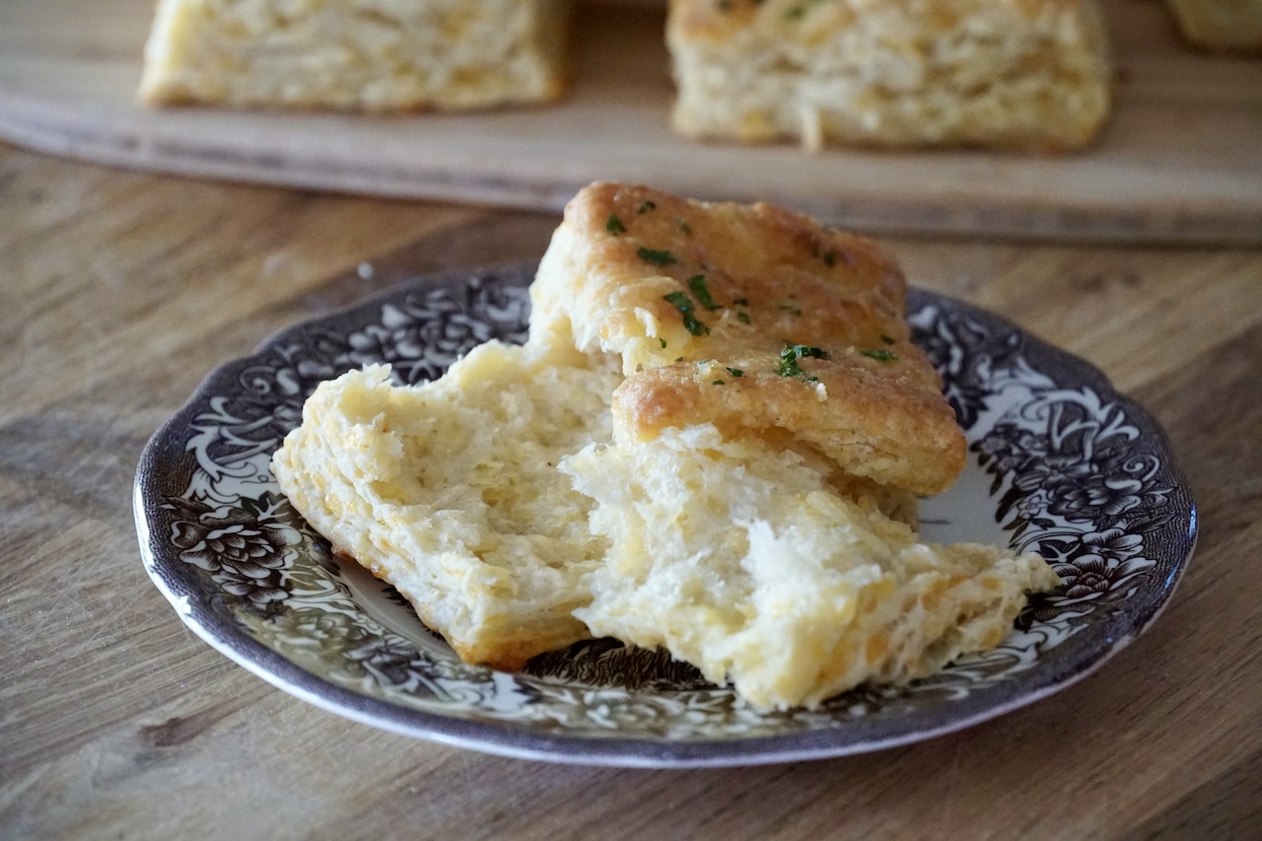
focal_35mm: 140
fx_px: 4889
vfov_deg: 9.8
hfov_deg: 14.7
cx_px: 631
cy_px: 420
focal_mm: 93
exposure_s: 1/125
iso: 6400
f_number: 5.6
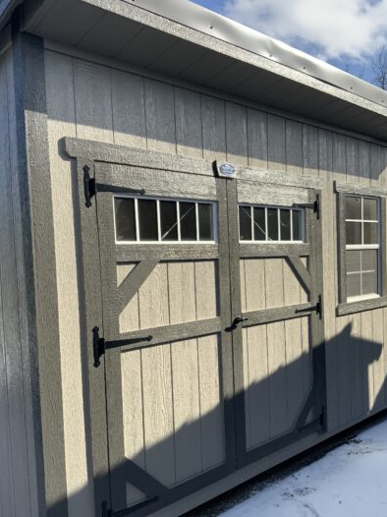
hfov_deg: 44.1
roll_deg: +0.5
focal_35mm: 32
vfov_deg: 56.7
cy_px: 284
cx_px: 213
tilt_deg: -3.6
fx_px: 477
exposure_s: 1/1195
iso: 16
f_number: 1.8
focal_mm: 3
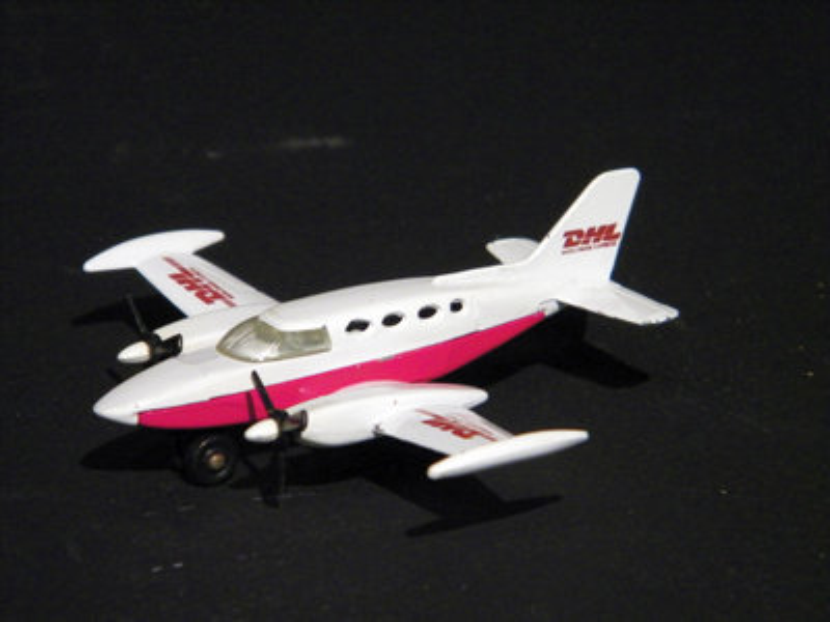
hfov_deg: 11.2
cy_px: 311
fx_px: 4220
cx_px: 415
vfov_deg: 8.4
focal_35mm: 176
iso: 400
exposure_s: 1/50
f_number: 5.1
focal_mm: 31.4
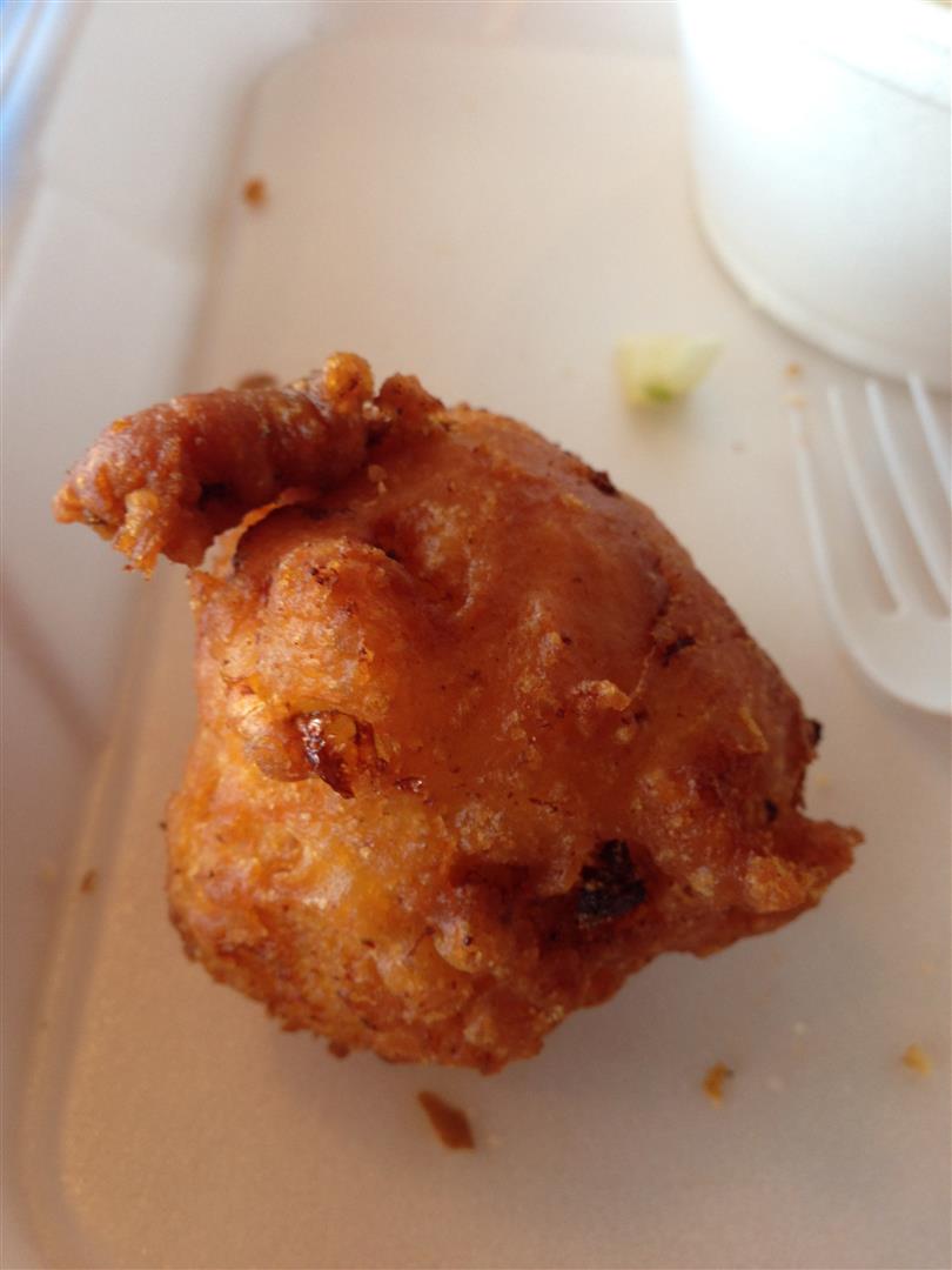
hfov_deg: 42.9
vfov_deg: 55.4
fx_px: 1210
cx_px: 476
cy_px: 635
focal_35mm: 33
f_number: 2.4
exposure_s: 1/20
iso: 64
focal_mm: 4.12
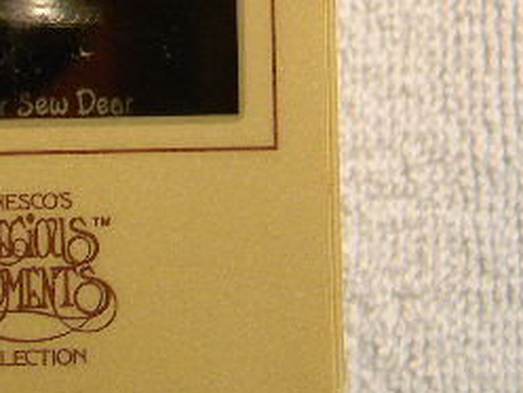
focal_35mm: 93
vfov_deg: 15.5
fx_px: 1405
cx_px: 65
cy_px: -17
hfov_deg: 20.7
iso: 138
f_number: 3.7
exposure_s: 1/30
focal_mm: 6.4
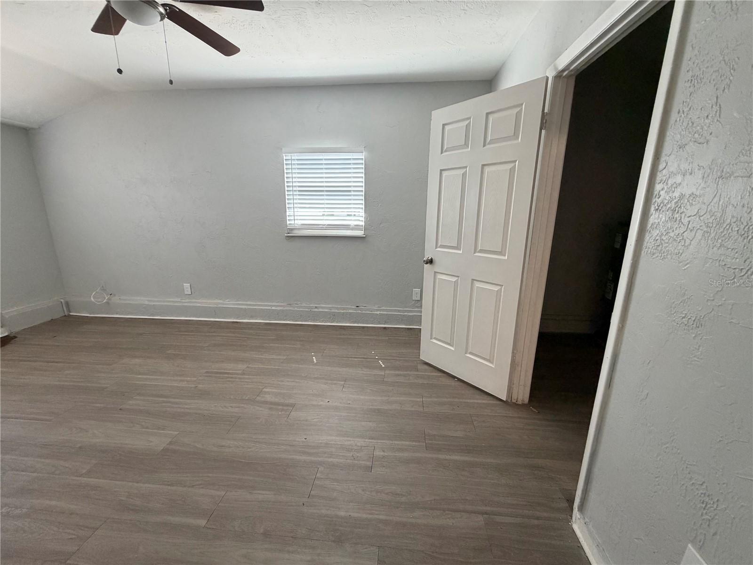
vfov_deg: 85.7
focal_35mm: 14
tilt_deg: -12.5
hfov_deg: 102.1
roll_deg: -0.9
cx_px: 376
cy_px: 282
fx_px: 305
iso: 320
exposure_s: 1/85
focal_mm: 2.22
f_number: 2.2
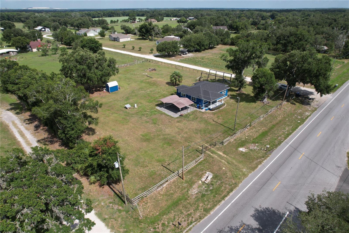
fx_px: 213
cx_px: 174
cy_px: 116
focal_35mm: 22
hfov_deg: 78.6
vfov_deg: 57.2
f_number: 2.8
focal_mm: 8.38
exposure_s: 1/500
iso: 100
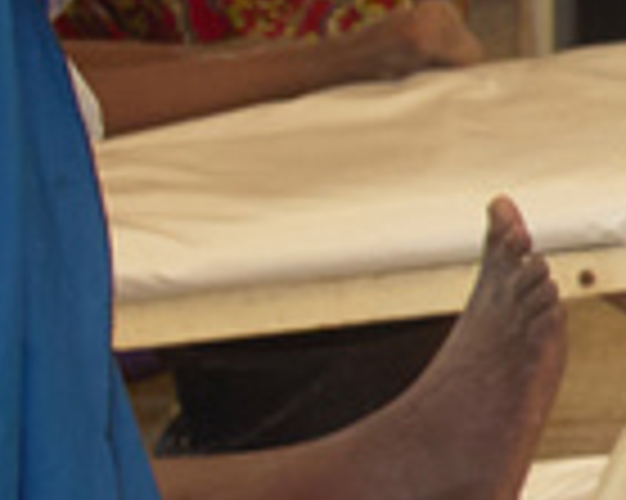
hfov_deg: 4.5
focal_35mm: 413
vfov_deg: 3.7
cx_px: 2013
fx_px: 7646
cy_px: -63
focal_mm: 40
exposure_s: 1/125
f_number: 5.6
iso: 1600
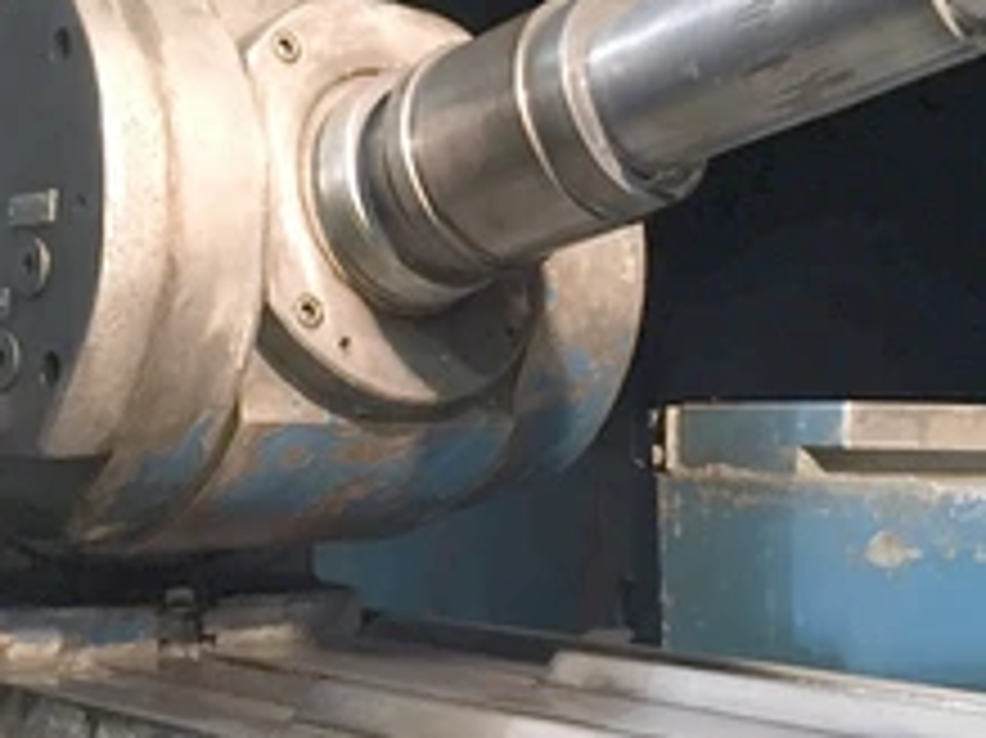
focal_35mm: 53
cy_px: 328
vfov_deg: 27.5
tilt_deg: +3.9
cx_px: 558
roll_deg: -1.2
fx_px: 1509
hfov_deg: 36.1
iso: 320
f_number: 2.2
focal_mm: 4.15
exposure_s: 1/15
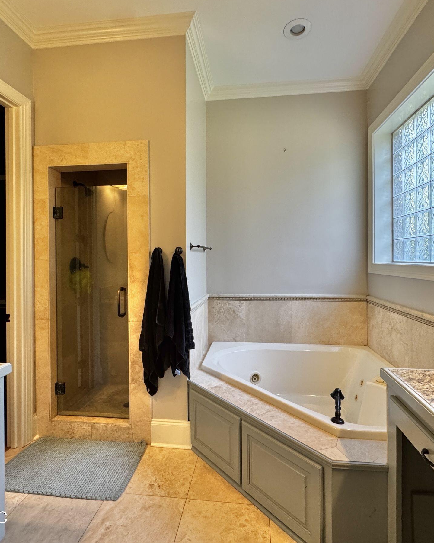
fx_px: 305
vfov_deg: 83.2
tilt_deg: -0.9
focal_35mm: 19
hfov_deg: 70.8
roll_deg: +0.5
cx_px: 219
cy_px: 260
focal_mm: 2.22
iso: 250
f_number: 2.2
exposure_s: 1/120
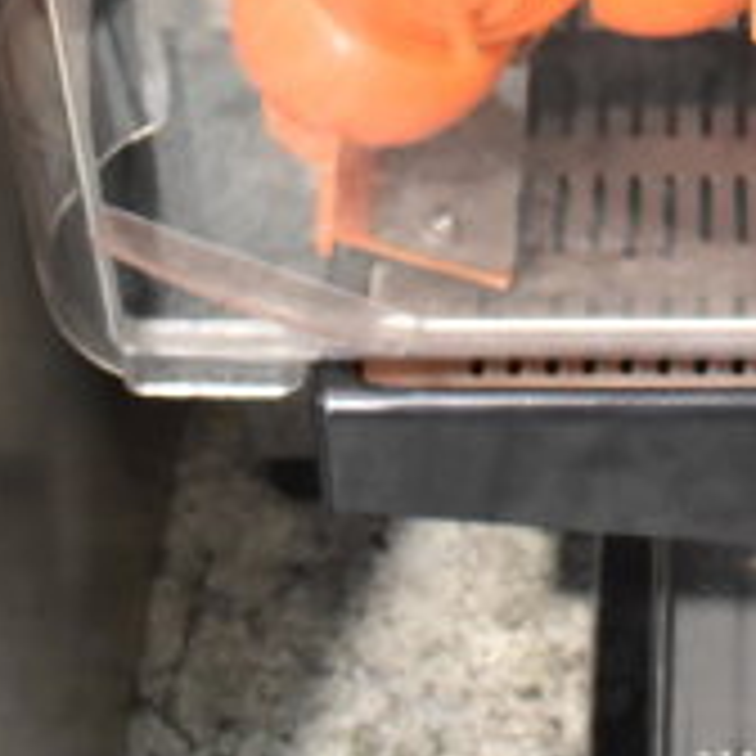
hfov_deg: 12.3
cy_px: -740
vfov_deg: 11.4
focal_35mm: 139
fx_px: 3435
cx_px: 914
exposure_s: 1/30
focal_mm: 20
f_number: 3.5
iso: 1400
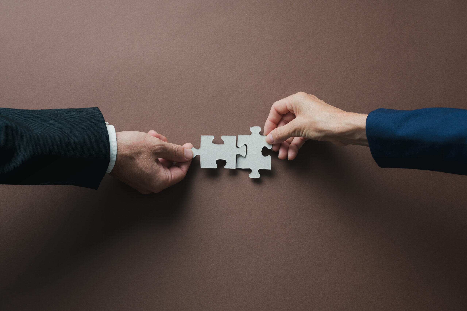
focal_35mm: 52
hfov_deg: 38.2
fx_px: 674
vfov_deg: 26.0
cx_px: 234
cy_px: 156
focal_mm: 52
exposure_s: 1/160
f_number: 8
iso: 100
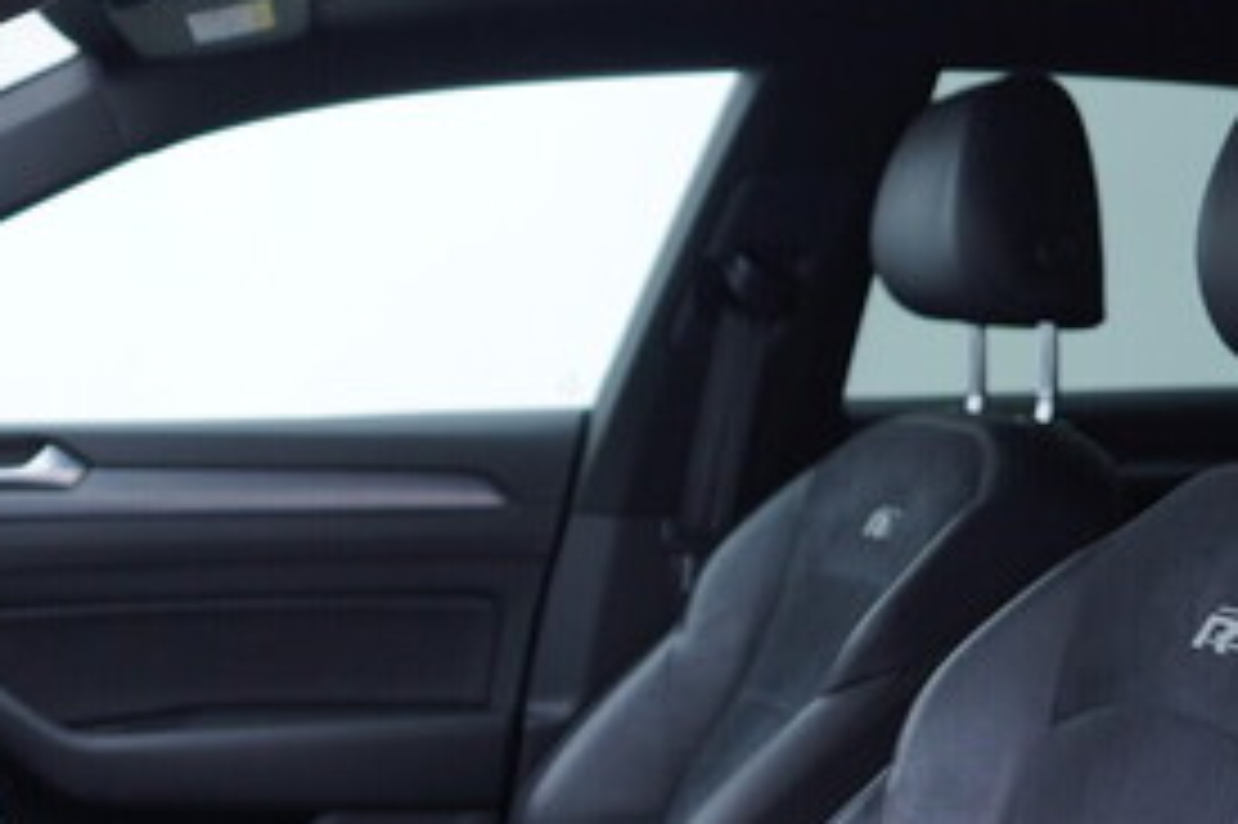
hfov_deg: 27.2
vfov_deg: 18.8
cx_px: 144
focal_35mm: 72
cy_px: 628
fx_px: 2474
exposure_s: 1/40
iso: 125
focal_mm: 24
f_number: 2.8
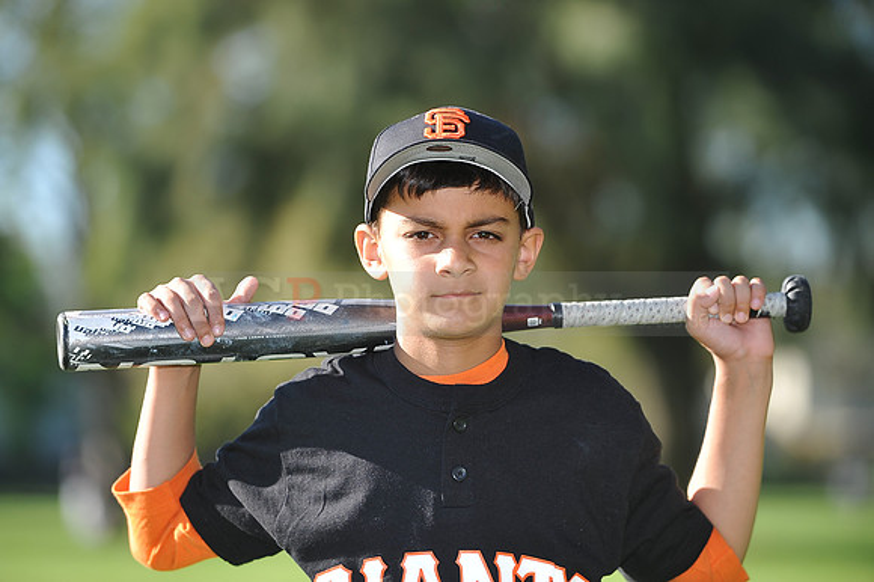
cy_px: 291
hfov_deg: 10.3
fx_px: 4853
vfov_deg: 6.9
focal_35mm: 200
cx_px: 437
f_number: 4.5
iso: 200
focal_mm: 200
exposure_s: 1/500
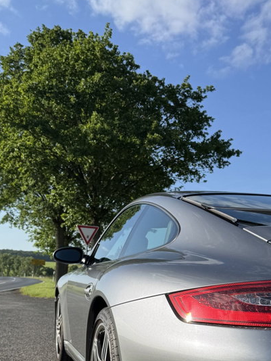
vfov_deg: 39.0
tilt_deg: -3.6
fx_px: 480
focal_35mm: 46
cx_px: 176
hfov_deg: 31.3
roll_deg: -0.7
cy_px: 309
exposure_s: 1/2833
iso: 80
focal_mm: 6.76
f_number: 1.78
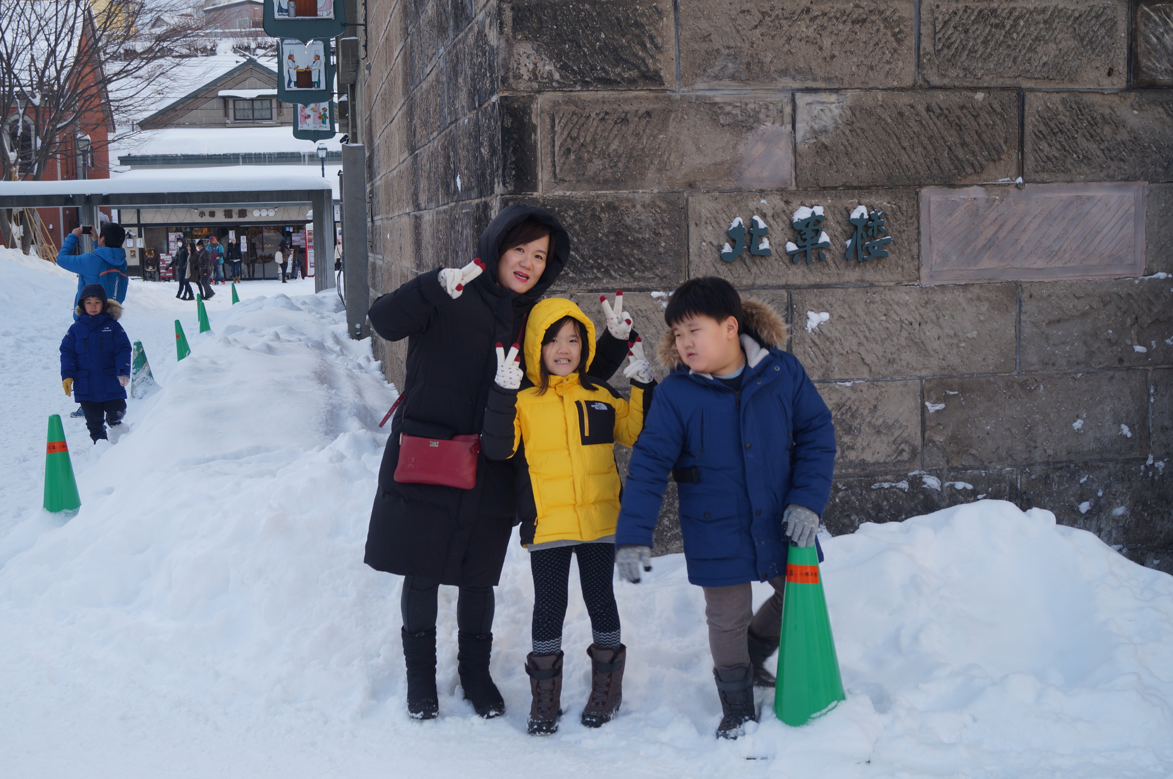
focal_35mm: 45
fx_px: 1465
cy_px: 390
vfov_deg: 29.8
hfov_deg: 43.6
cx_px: 586
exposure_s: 1/100
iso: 100
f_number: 5.6
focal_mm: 30
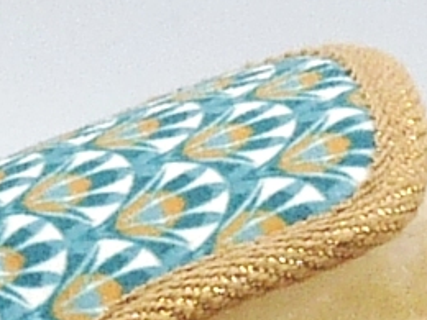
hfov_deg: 6.6
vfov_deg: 4.9
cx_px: 276
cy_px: 261
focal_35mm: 301
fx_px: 3713
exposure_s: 1/200
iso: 100
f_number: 4.5
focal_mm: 4.8
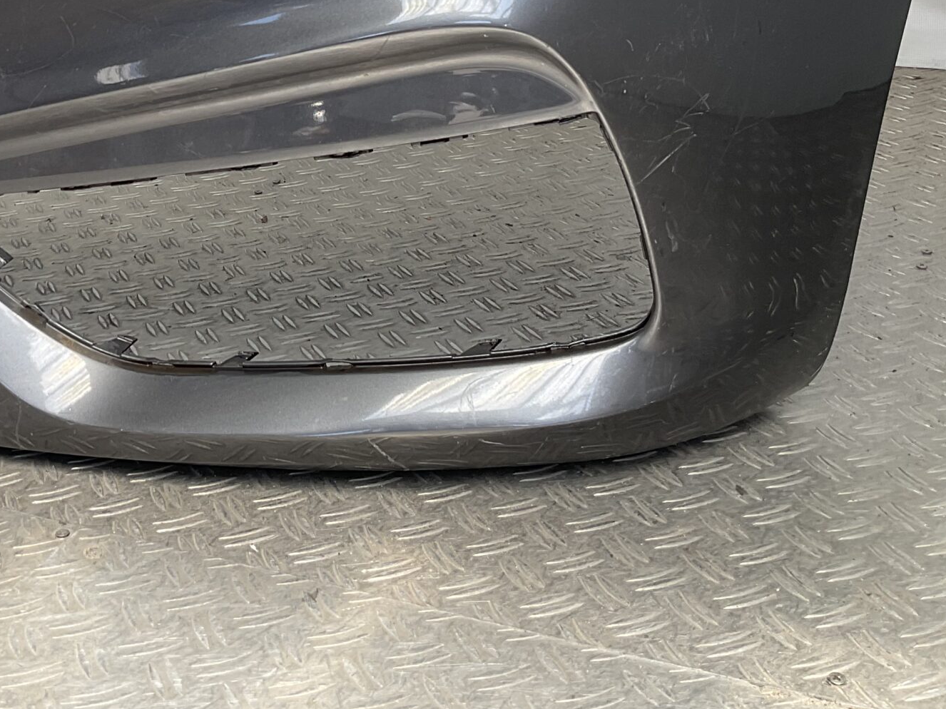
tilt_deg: -12.3
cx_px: 233
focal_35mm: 56
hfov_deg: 33.6
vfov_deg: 25.1
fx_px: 1530
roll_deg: +3.0
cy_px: 31
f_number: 1.8
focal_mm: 3
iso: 16
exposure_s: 1/245
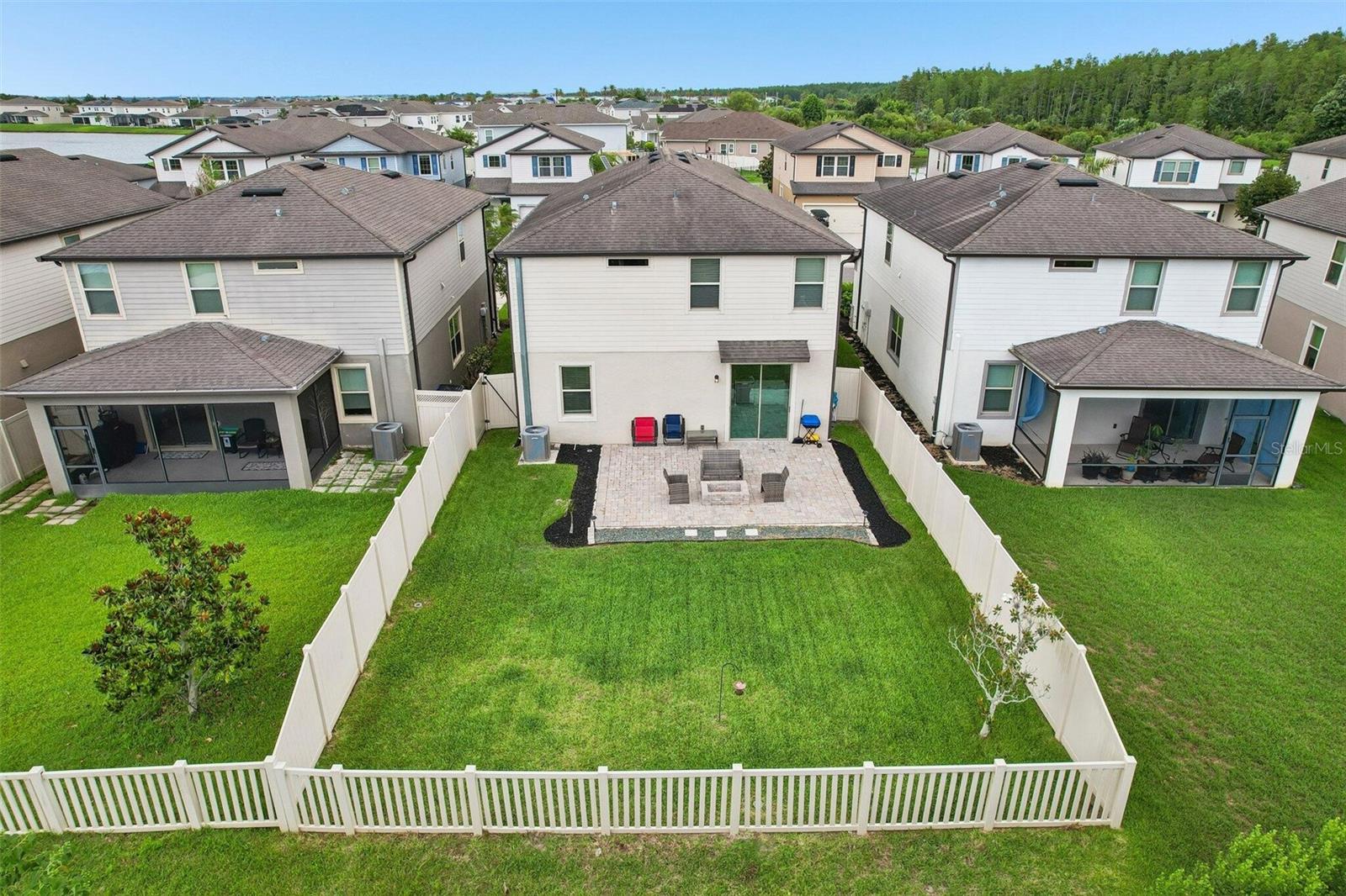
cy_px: 448
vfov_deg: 57.2
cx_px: 673
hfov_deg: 78.6
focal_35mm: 22
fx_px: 822
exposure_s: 1/1000
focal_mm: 8.4
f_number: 2.8
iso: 100
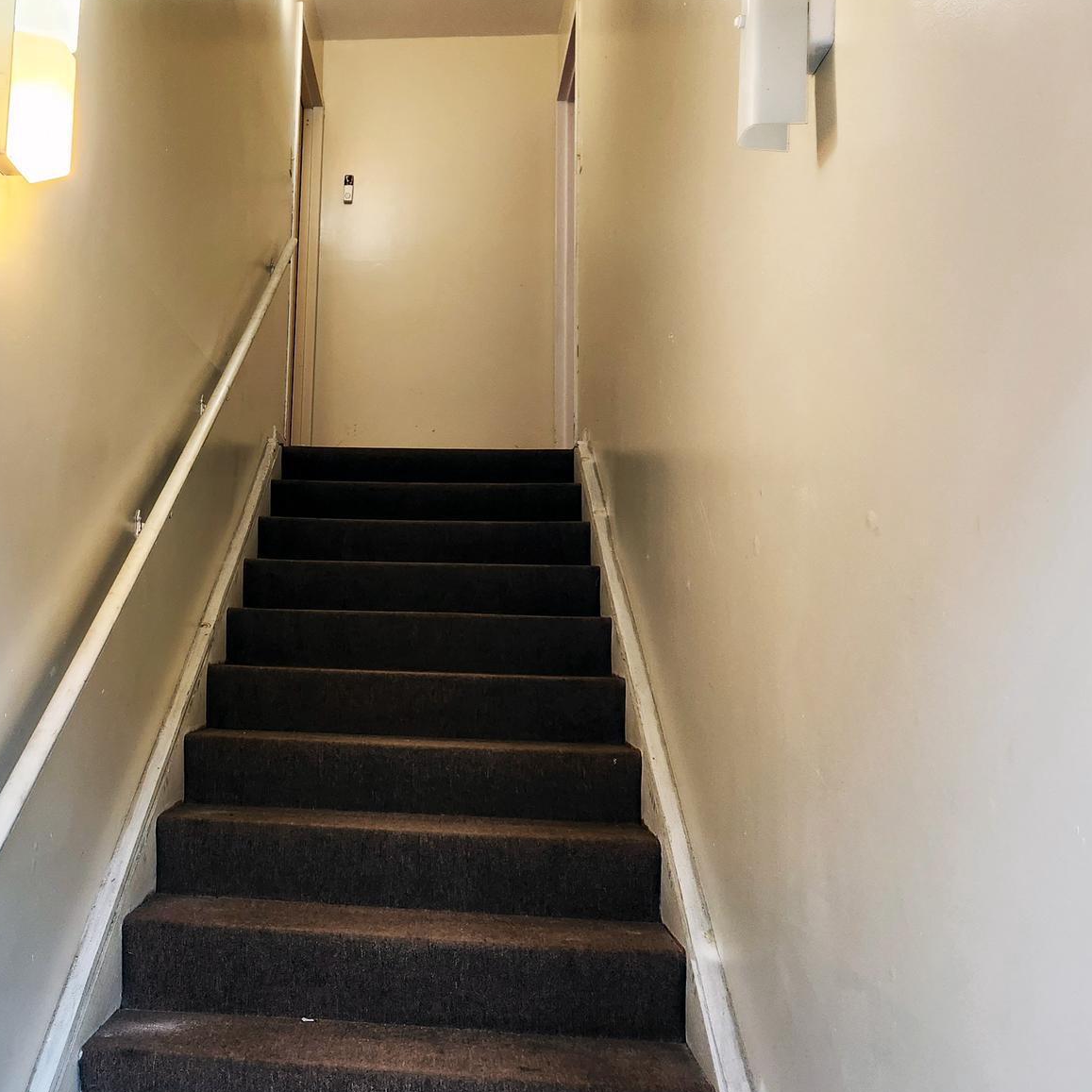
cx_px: 294
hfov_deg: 44.7
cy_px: 440
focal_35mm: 36
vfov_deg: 45.8
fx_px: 1285
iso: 200
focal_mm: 5.4
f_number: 1.8
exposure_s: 1/120
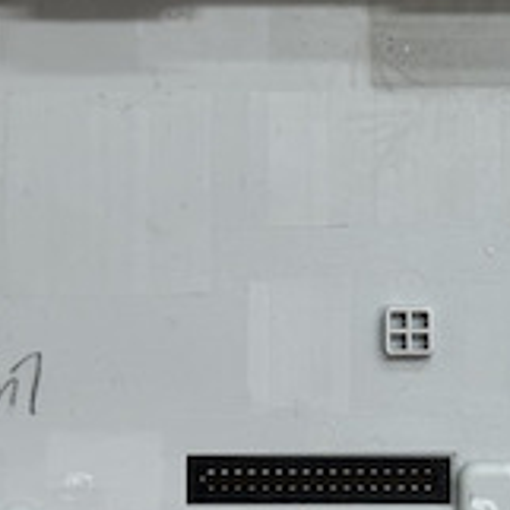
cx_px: 475
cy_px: 244
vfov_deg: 12.9
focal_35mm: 135
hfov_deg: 12.8
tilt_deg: -81.7
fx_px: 2250
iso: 64
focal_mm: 6.86
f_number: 1.78
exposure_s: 1/100
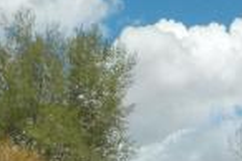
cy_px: 355
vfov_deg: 9.2
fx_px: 920
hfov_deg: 14.3
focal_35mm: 137
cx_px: 328
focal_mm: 4.1
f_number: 6.6
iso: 125
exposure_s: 1/640
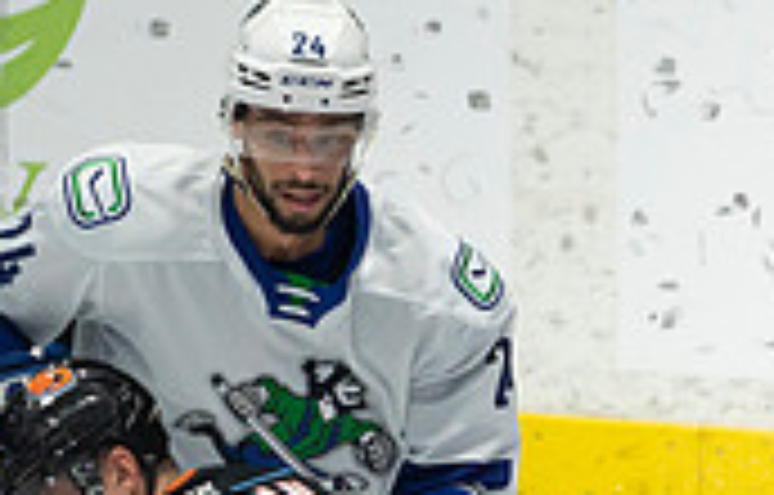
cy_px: 516
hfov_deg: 0.8
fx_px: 52997
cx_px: 1406
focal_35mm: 2496
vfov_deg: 0.5
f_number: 4
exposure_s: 1/640
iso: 1600
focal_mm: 600
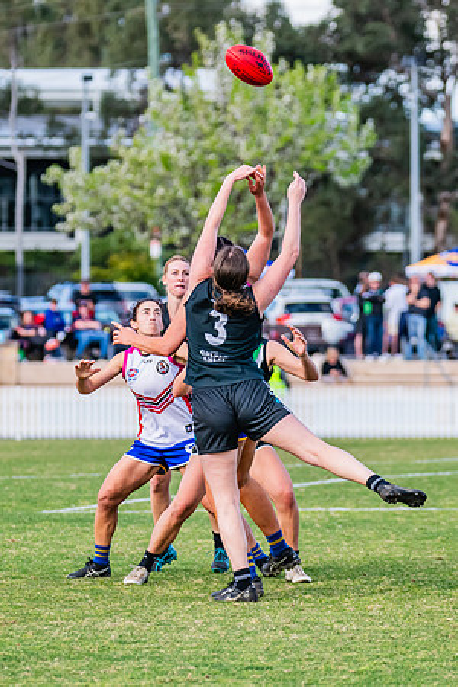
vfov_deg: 5.5
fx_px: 7148
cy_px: 312
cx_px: 279
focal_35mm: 375
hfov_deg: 3.7
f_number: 5
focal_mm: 220
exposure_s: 1/1600
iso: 800
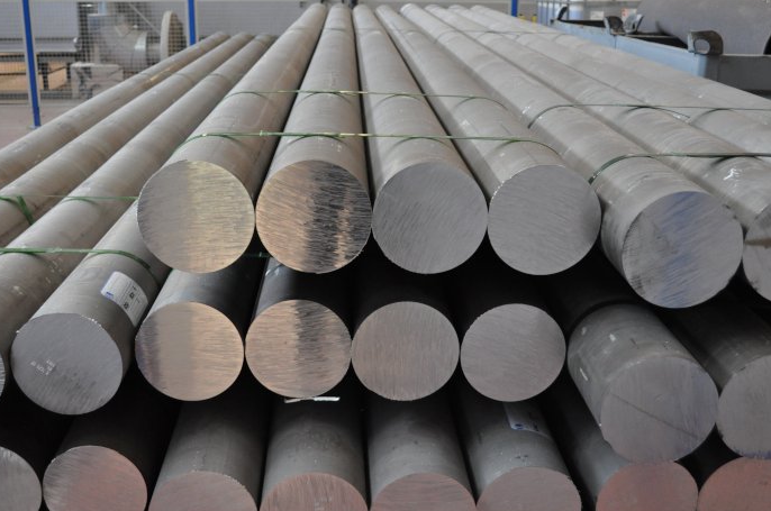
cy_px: 243
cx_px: 368
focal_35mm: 42
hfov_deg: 46.5
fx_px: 898
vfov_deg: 31.8
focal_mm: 24
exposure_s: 1/30
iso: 1600
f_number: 4
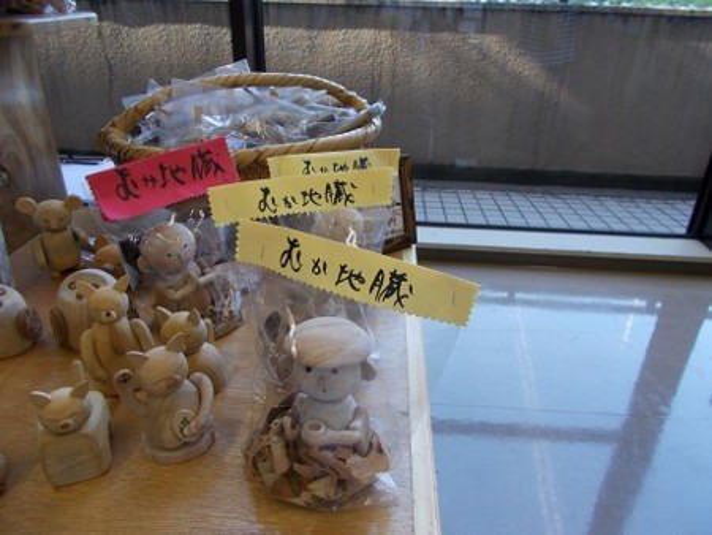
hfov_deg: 67.3
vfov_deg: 53.1
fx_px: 535
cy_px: 268
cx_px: 356
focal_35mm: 26
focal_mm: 4.6
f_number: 3.2
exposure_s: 1/25
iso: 80
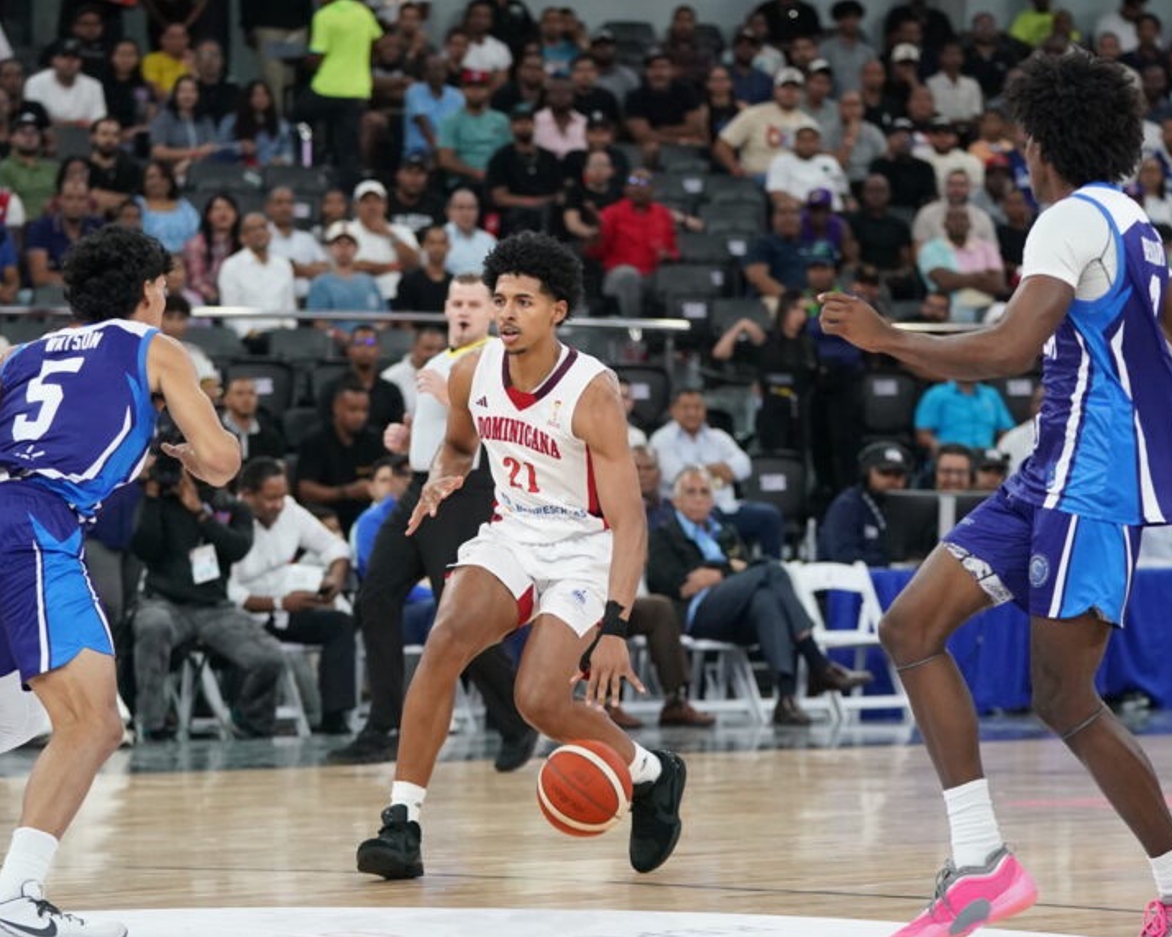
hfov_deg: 11.2
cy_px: 469
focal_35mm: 173
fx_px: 6000
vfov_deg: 8.9
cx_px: 586
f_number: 2.8
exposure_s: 1/1250
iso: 3200
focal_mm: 102
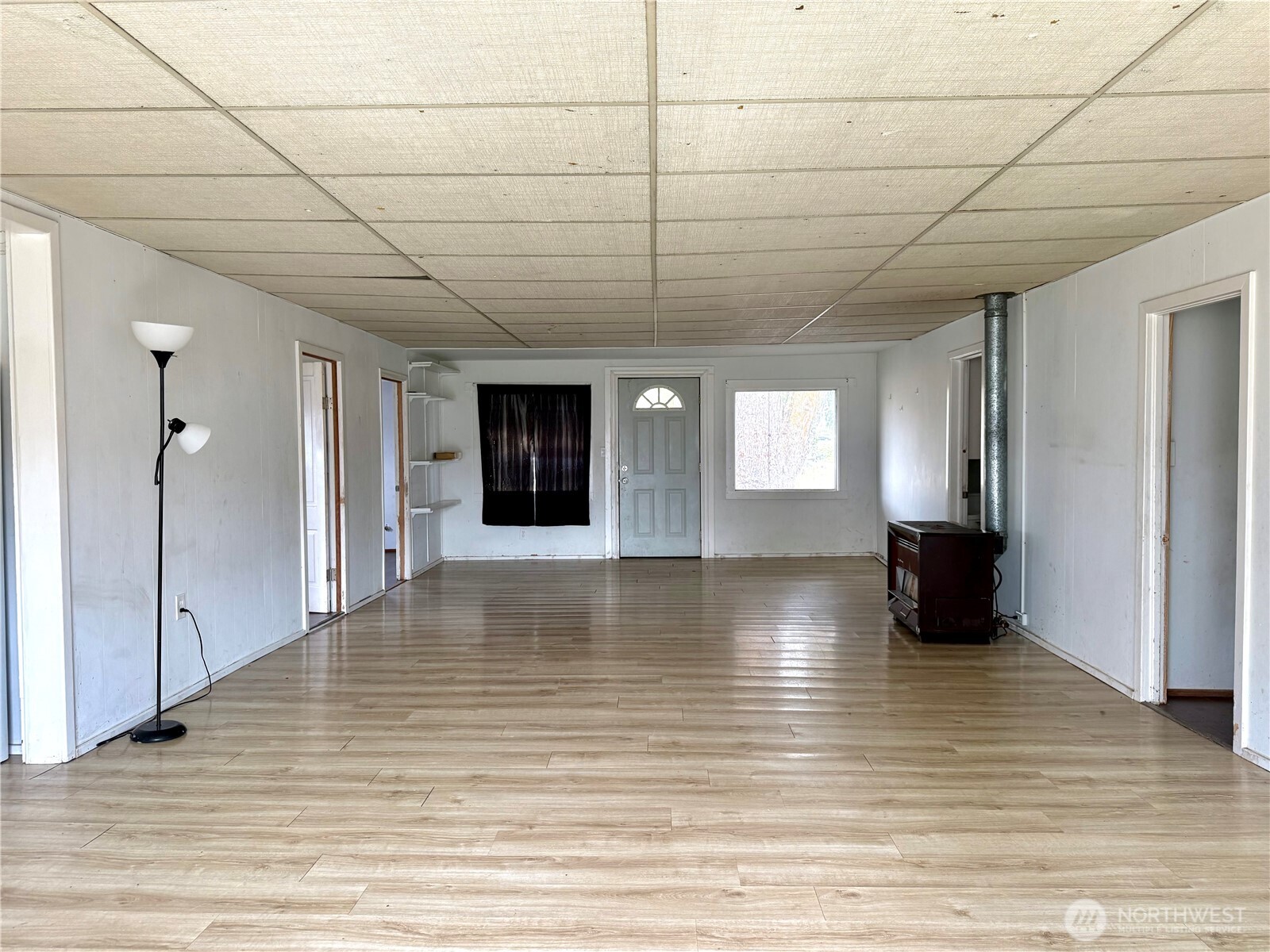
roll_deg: +0.5
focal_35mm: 24
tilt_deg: -2.6
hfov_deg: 71.6
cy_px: 476
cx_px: 635
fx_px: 881
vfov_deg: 56.8
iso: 125
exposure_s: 1/208
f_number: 1.78
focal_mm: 6.76
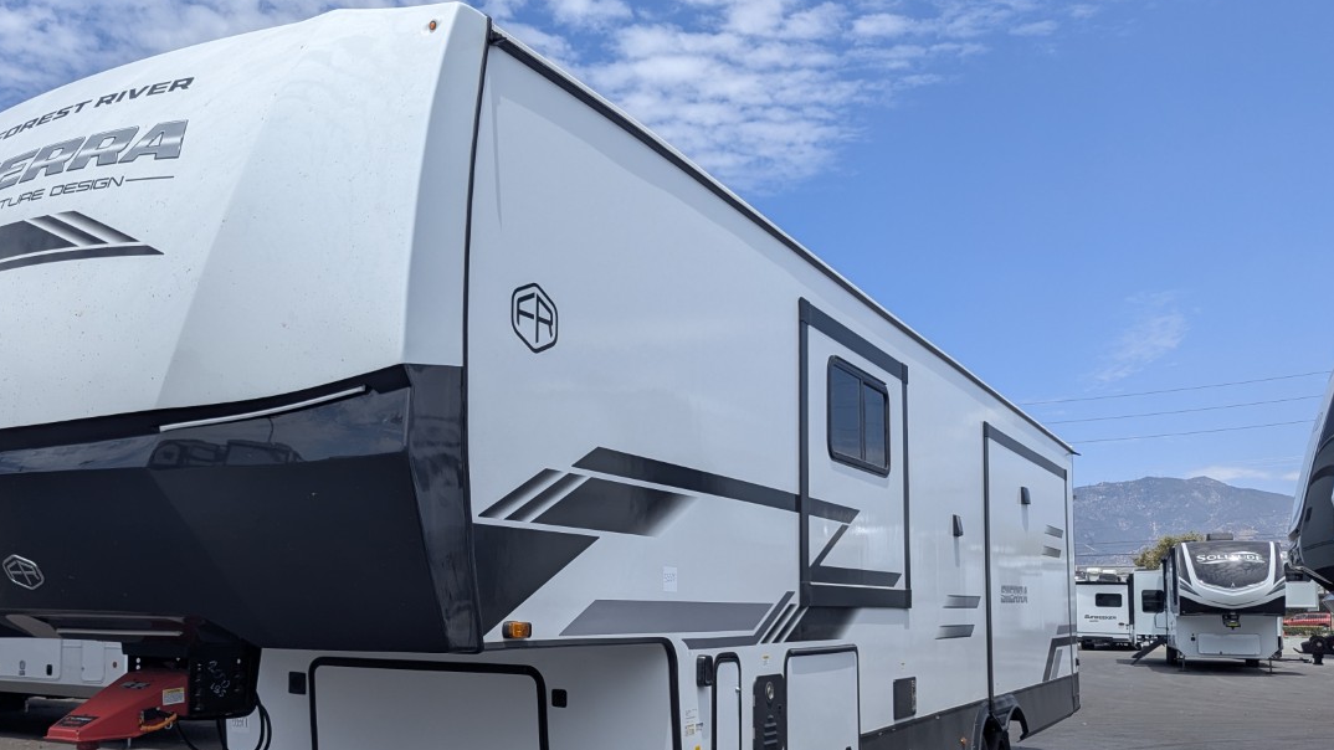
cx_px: 520
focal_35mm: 34
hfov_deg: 57.5
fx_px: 1203
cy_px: 517
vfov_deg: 34.2
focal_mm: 6.81
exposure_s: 1/3145
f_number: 1.85
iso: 47
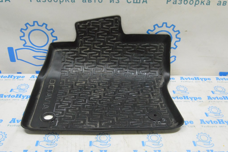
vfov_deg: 34.2
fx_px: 247
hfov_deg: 49.6
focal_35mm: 39
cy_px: 76
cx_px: 114
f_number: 20
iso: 6400
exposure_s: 1/15
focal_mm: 26
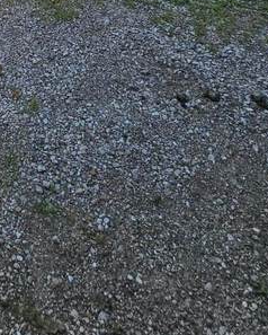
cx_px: -32
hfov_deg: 32.0
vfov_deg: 27.8
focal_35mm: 41
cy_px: -180
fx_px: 406
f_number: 2.2
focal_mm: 2.2
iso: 50
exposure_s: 1/1036
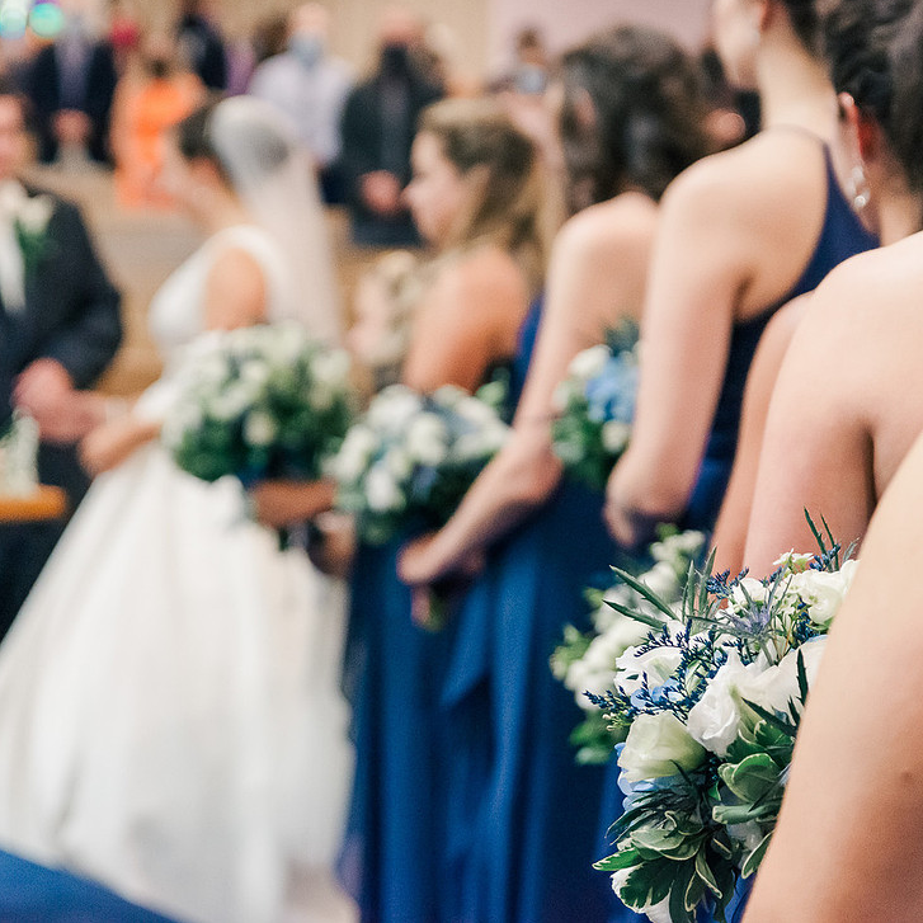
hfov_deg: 16.4
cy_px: 460
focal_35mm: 106
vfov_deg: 16.4
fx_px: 3198
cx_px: 504
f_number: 2.8
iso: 1250
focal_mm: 55
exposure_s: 1/200
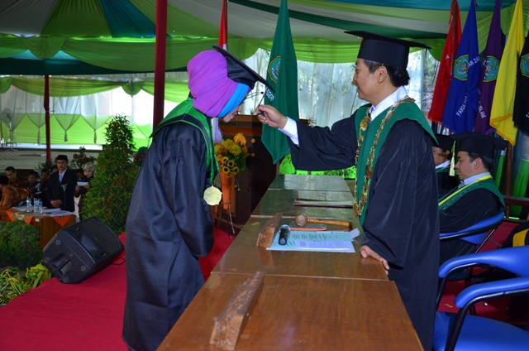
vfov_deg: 29.7
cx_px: 264
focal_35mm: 45
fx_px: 660
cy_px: 176
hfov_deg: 43.7
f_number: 4.5
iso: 800
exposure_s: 1/100
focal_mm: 30
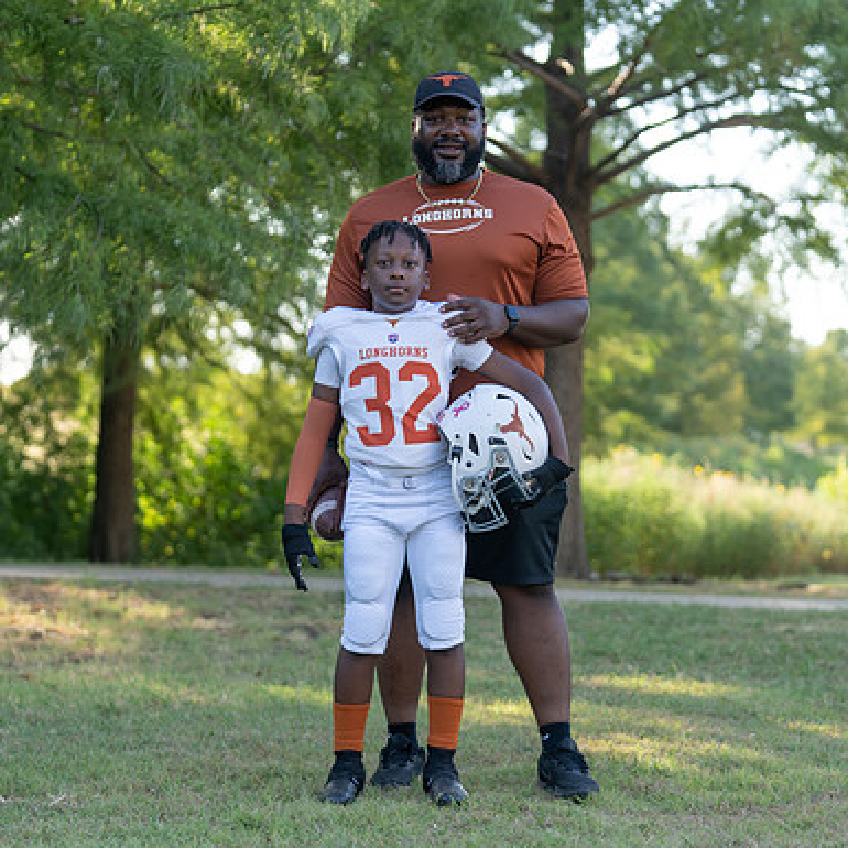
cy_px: 424
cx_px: 421
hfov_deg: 17.4
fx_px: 2772
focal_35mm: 100
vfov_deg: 17.4
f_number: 2.8
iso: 125
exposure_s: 1/400
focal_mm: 78
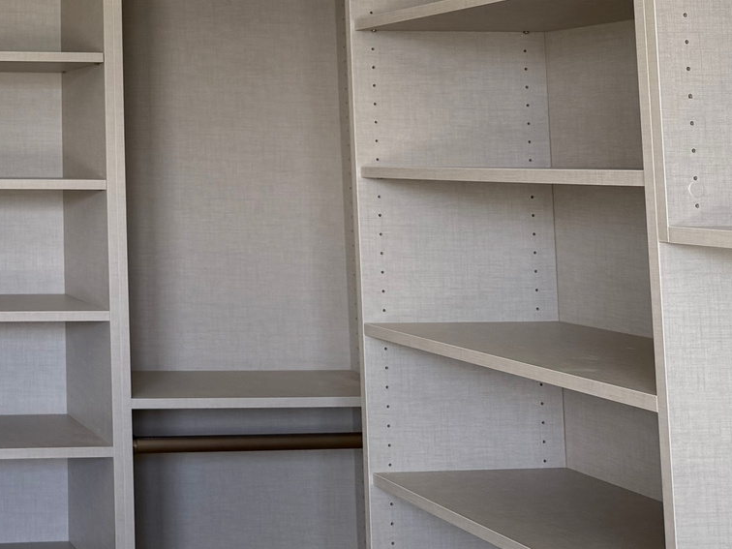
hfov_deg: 26.9
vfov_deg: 21.7
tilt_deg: +7.3
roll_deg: +0.4
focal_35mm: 65
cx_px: -115
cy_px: -15
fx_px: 1375
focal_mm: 6.76
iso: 64
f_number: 1.78
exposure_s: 1/121
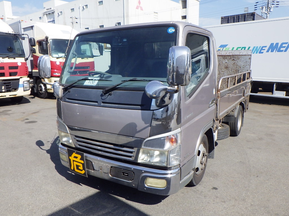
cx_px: 144
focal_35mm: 28
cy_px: 108
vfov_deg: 49.7
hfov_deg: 63.4
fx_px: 234
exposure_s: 1/1250
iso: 250
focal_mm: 5
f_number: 4.2
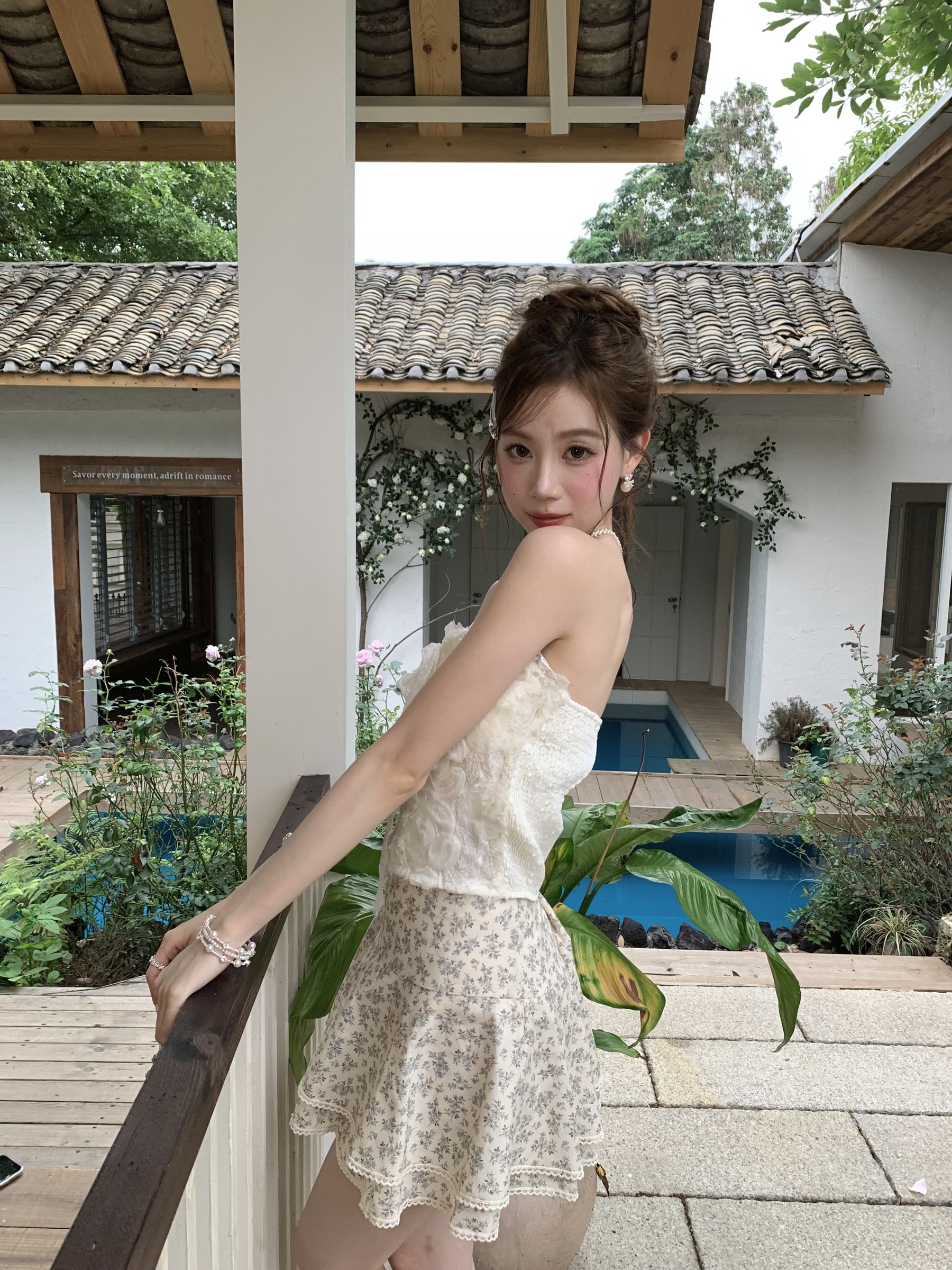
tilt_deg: -7.3
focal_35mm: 26
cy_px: 635
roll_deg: -0.7
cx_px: 476
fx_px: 953
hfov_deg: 53.1
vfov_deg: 67.3
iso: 100
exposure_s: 1/84
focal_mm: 4.25
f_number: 1.8
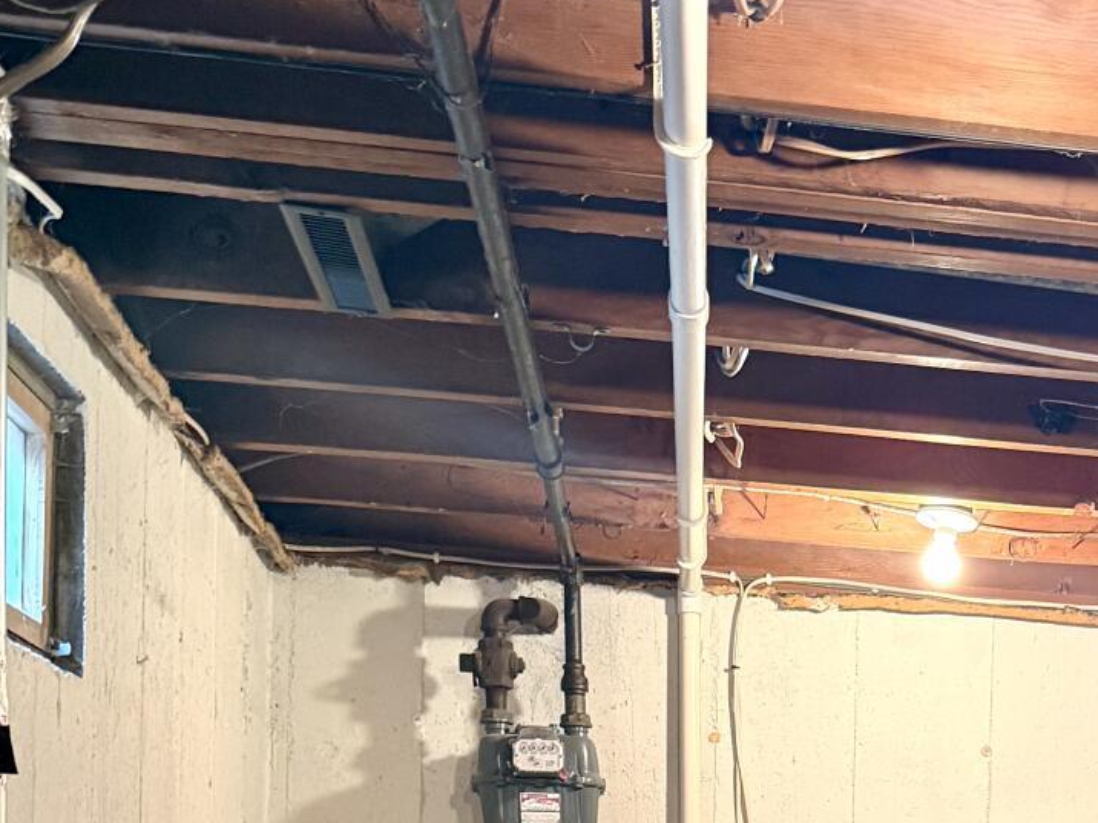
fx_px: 2125
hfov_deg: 27.3
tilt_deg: -1.9
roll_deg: -0.7
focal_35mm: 67
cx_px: 1109
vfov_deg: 19.8
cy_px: 1130
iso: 400
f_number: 1.78
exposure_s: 1/60
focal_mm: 6.76
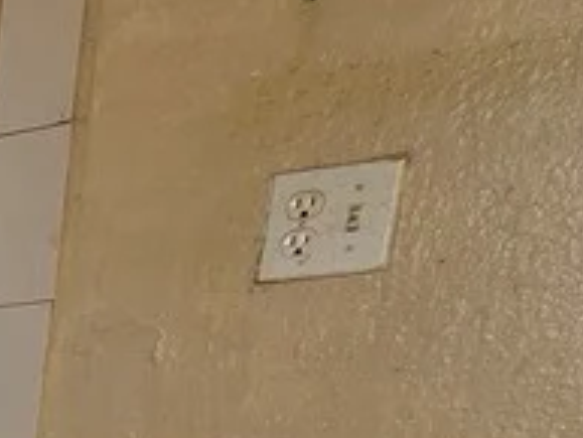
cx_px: -692
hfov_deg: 16.9
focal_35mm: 69
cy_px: 819
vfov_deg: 17.0
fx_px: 1163
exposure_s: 1/254
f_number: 2.2
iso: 50
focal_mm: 2.2
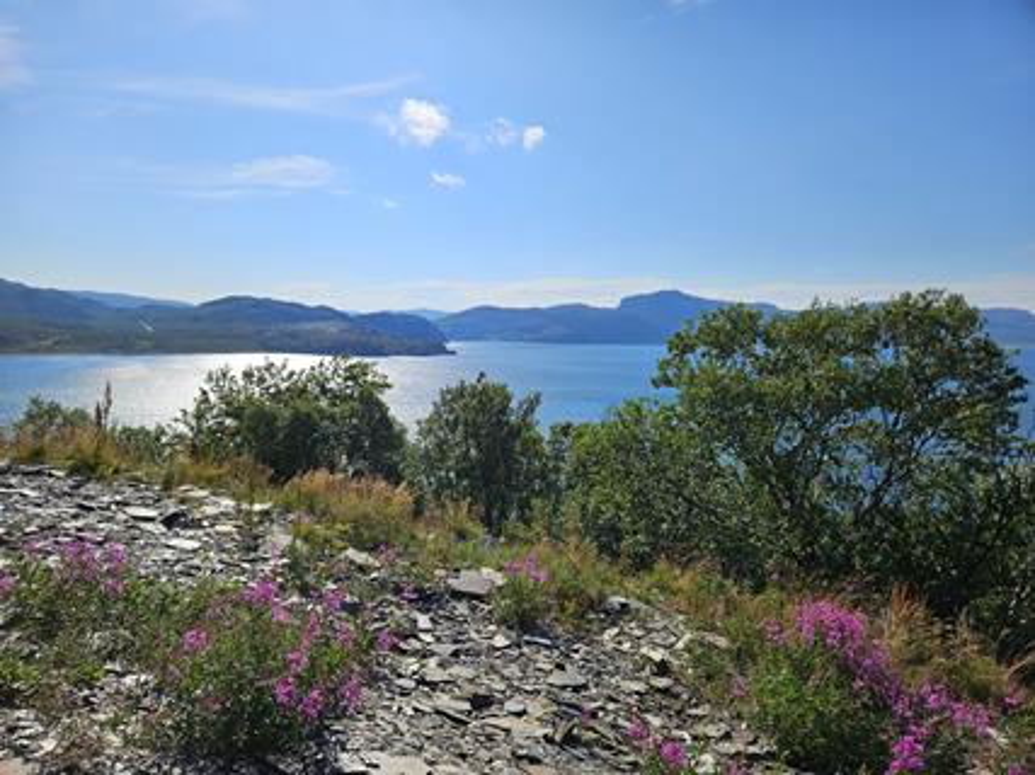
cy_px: 388
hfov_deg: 73.9
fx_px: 687
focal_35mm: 23
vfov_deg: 58.9
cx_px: 518
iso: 25
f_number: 1.8
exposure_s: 1/4314
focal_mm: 5.4
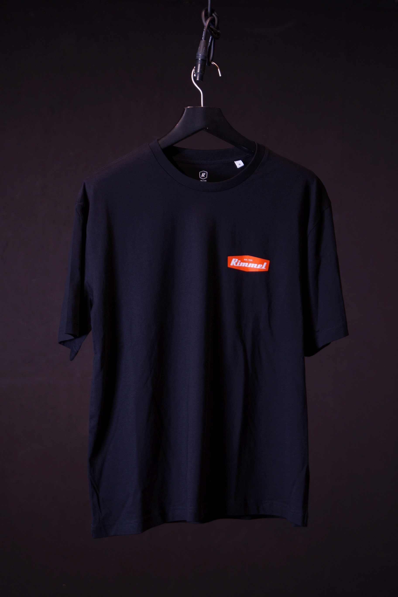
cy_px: 298
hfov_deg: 12.2
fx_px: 1865
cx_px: 199
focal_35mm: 112
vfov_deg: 18.2
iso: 100
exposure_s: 1/10
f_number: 5
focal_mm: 75
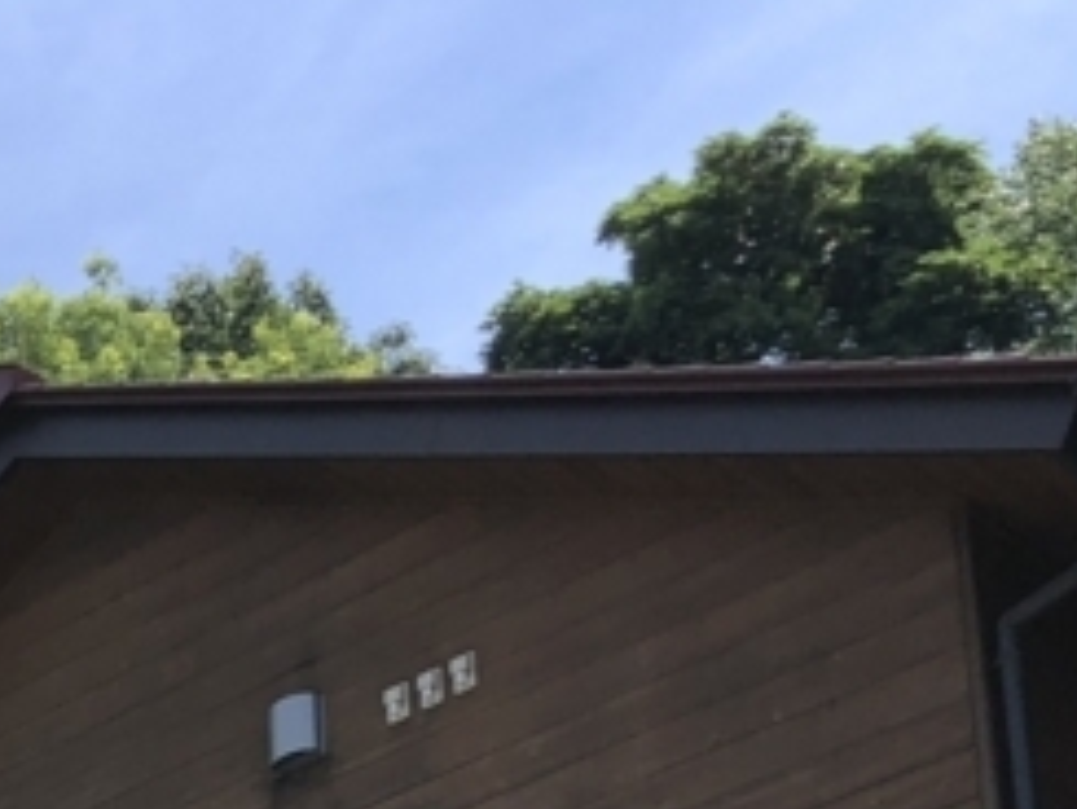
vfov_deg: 11.4
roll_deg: -2.6
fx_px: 3642
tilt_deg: +15.8
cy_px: 1649
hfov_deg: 15.3
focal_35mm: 117
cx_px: -642
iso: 20
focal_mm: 3.99
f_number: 1.8
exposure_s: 1/960
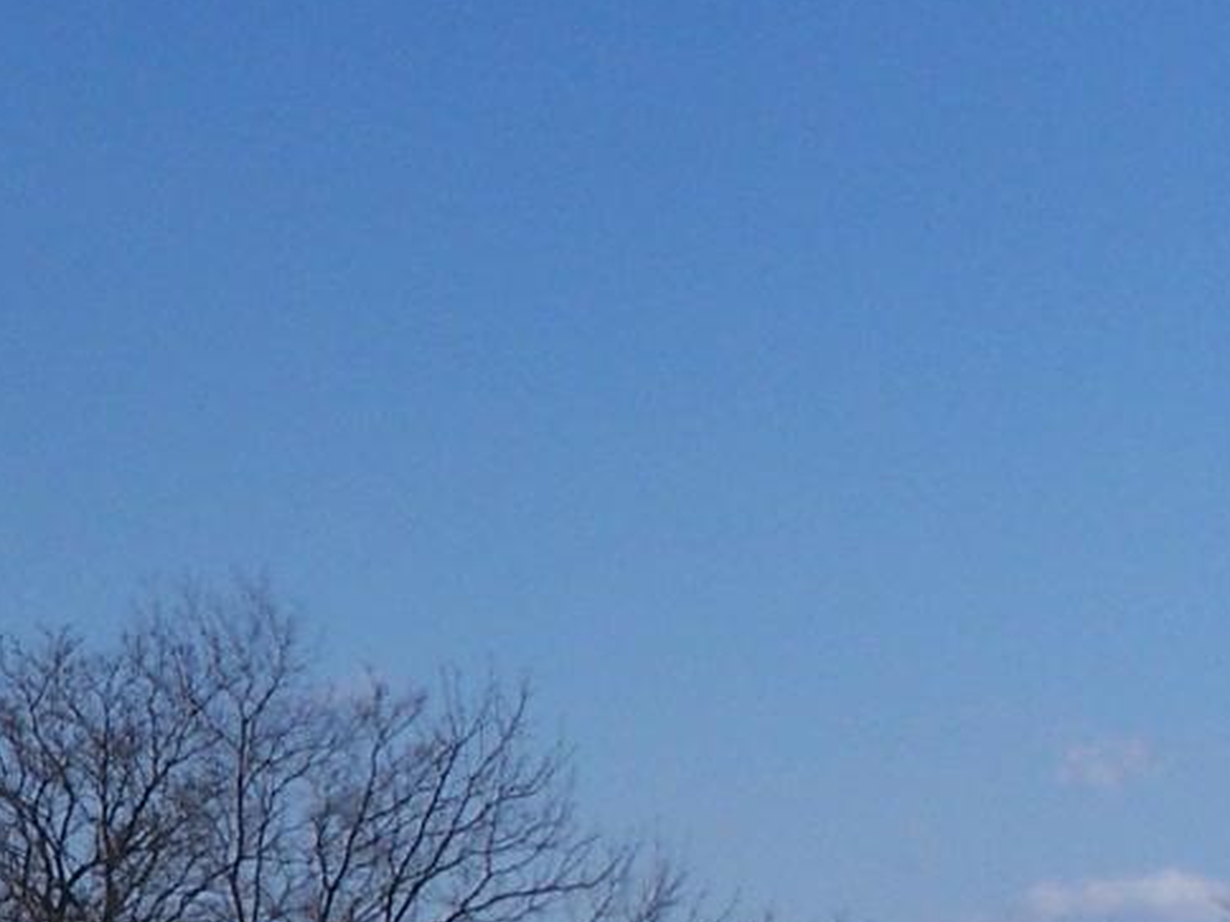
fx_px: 7640
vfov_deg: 6.9
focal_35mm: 215
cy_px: 1016
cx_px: -727
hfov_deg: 8.9
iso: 80
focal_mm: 11.1
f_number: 6.3
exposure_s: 1/640
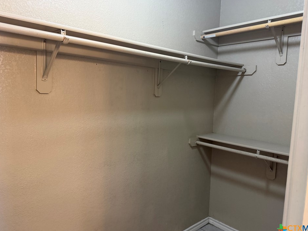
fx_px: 231
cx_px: 158
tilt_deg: -4.4
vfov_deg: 53.1
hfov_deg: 67.3
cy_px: 115
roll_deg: -2.5
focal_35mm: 26
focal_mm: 6.76
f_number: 1.78
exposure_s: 1/60
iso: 250
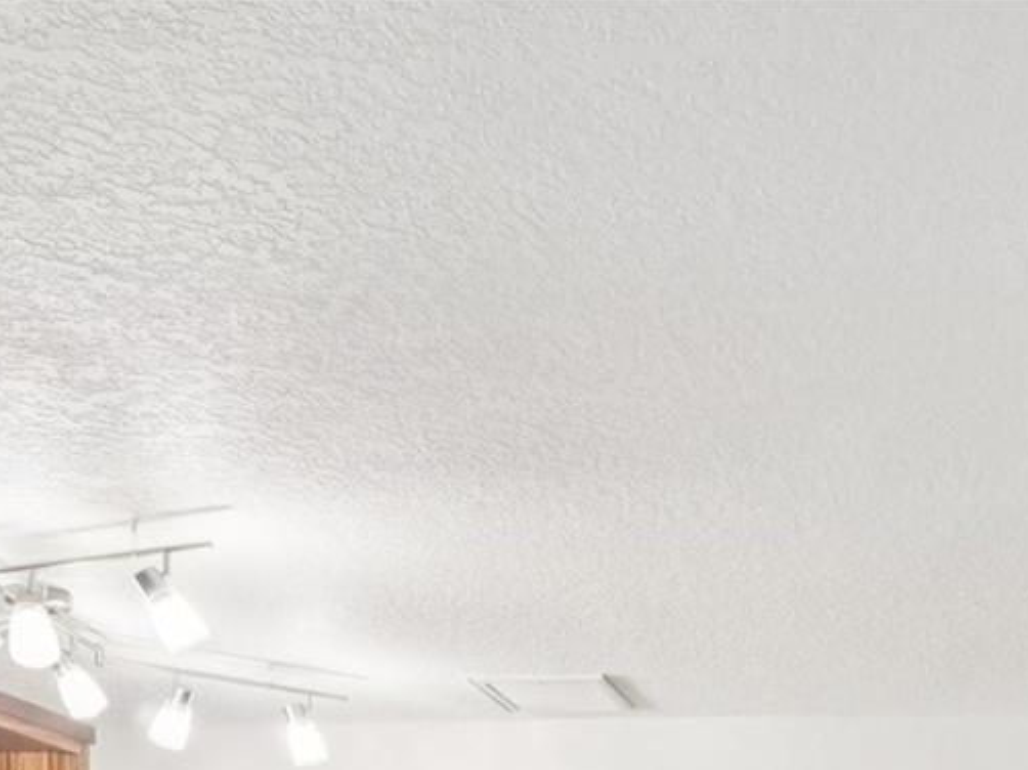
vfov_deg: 25.4
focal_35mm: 46
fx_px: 1365
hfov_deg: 38.0
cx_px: 958
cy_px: 1087
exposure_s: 1/30
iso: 2000
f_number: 8
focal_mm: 10
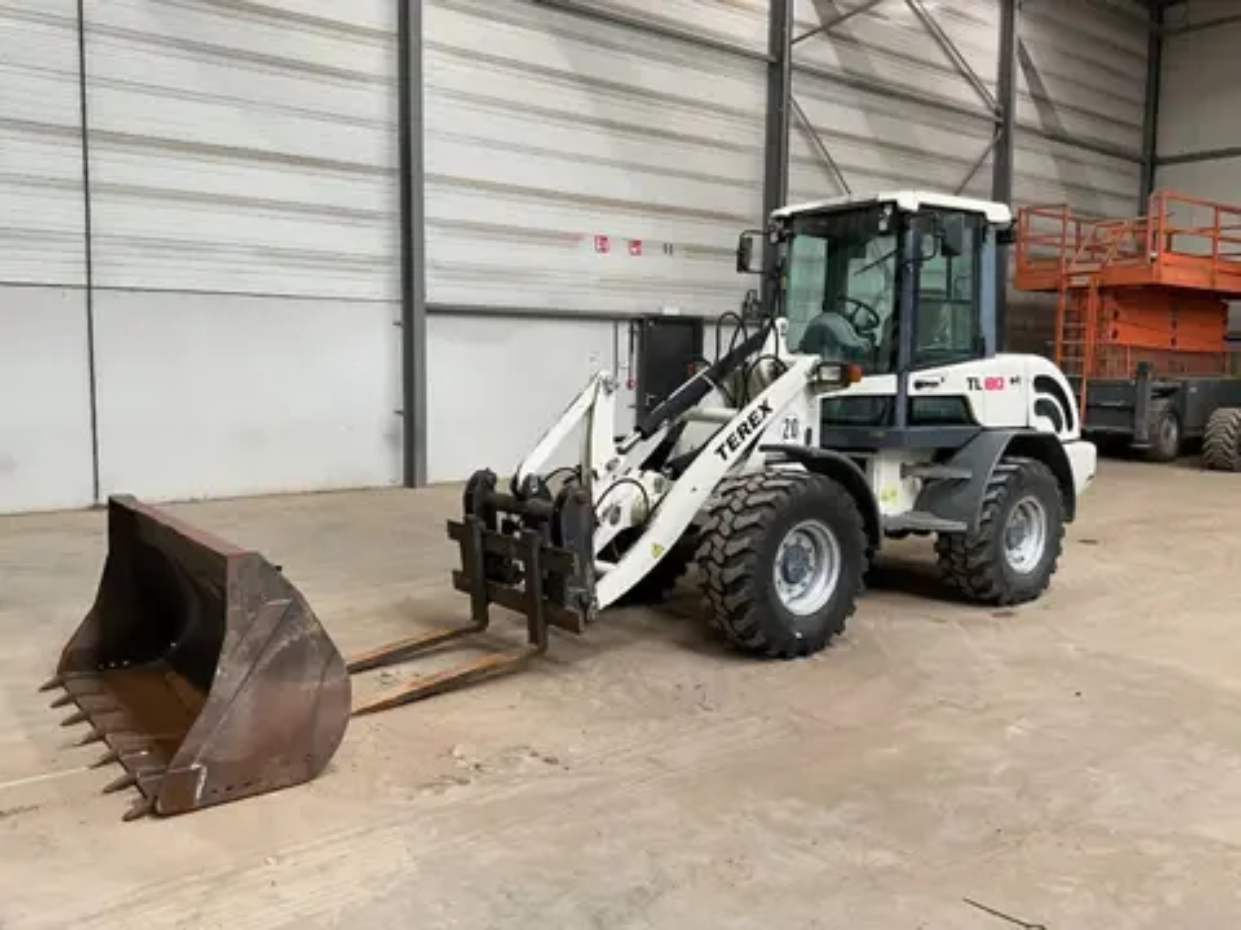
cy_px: 465
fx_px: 1040
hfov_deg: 61.7
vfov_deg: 48.2
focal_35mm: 29
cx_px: 620
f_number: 1.8
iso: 64
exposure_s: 1/61
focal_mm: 3
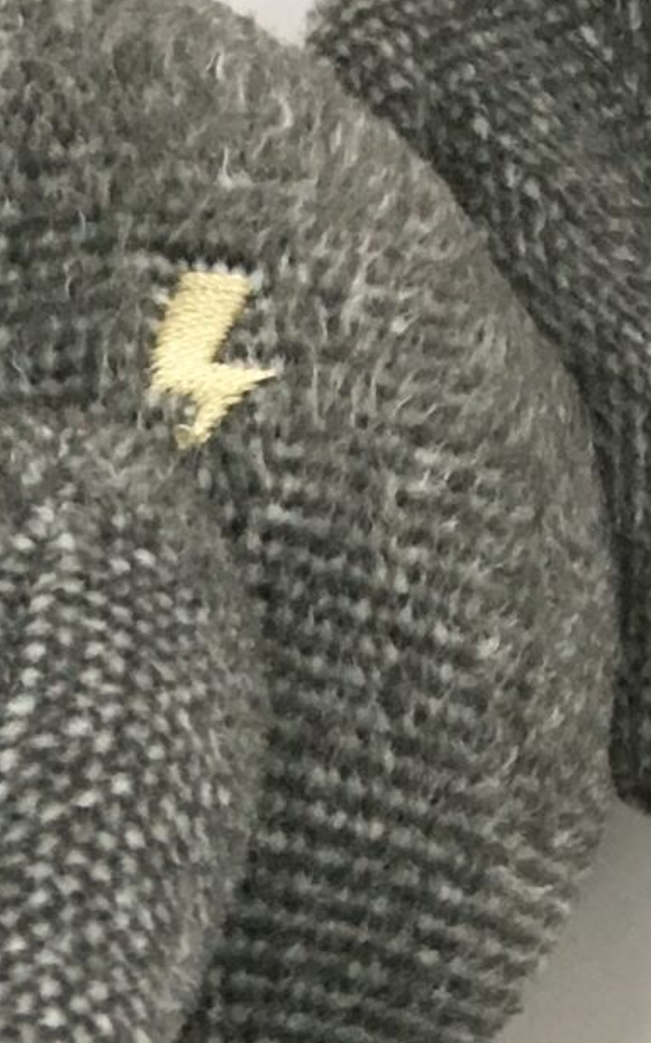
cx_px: 15
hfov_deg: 10.2
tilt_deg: -10.8
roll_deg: -1.7
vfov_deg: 14.9
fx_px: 3636
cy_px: 1670
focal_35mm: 128
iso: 100
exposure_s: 1/33
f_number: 2.2
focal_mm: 4.15
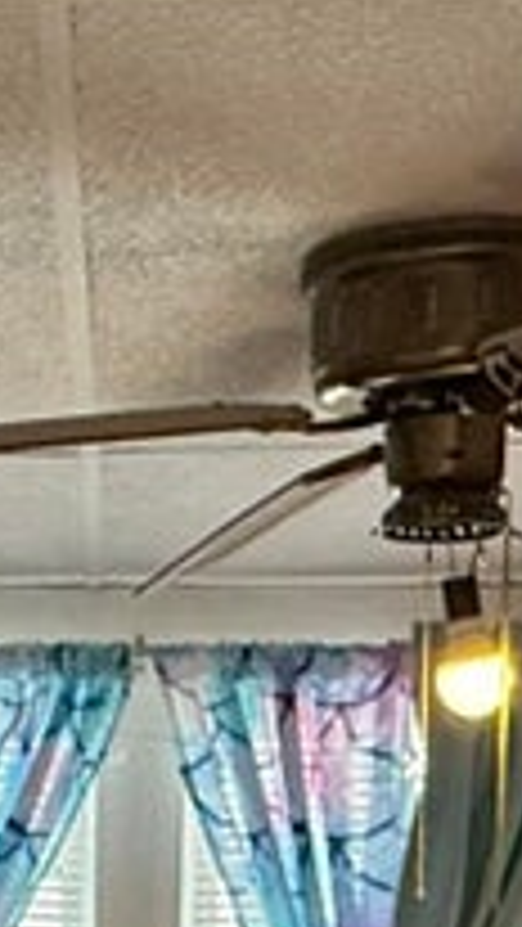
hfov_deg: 11.8
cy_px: 1138
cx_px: -56
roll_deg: +0.0
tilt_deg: -1.5
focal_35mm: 101
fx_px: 2483
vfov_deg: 19.8
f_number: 2.2
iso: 320
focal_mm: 2.22
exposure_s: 1/99
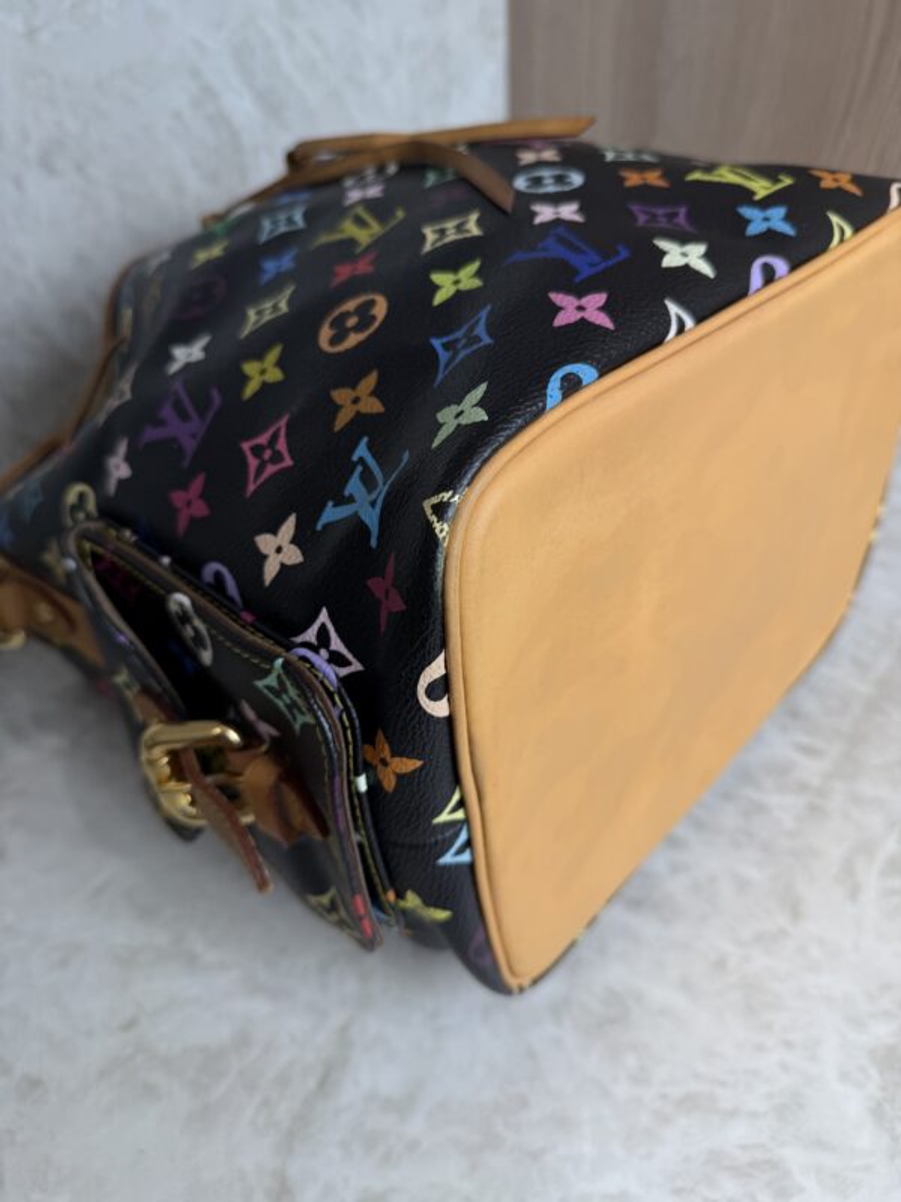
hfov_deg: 56.8
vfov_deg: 71.6
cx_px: 450
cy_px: 601
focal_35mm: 24
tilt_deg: -45.6
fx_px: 833
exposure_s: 1/120
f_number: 1.78
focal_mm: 6.76
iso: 64
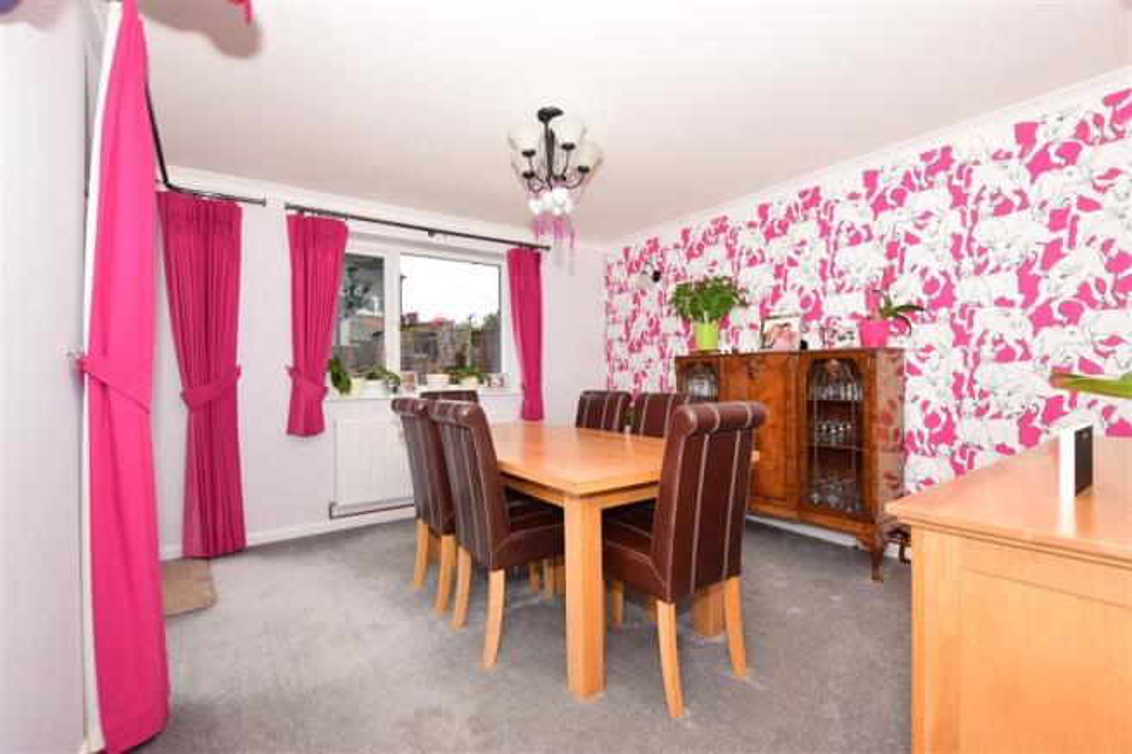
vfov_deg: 77.3
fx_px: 472
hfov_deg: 100.4
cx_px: 566
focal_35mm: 15
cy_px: 377
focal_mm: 10
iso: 400
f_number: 5.6
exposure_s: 1/200
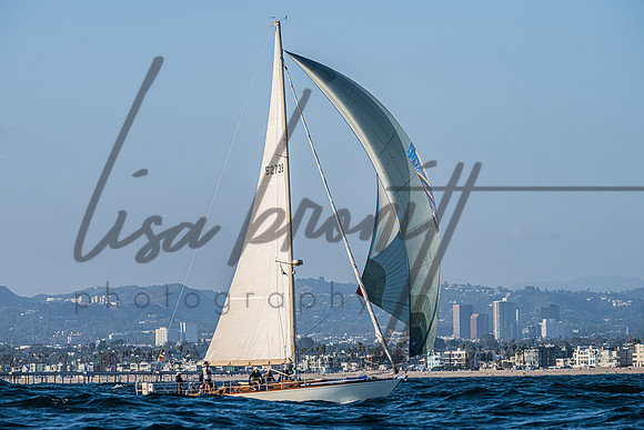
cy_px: 205
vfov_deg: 6.4
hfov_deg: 9.5
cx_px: 316
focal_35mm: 216
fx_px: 3871
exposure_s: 1/1600
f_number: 7.1
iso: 400
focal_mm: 190
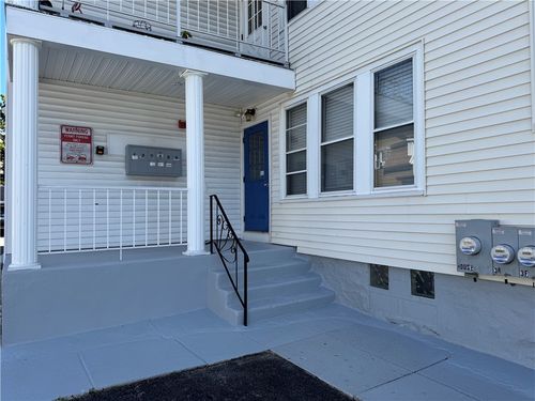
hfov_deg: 71.6
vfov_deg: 56.8
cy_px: 200
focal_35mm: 24
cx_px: 268
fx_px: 371
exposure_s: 1/1980
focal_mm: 6.76
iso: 80
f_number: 1.78
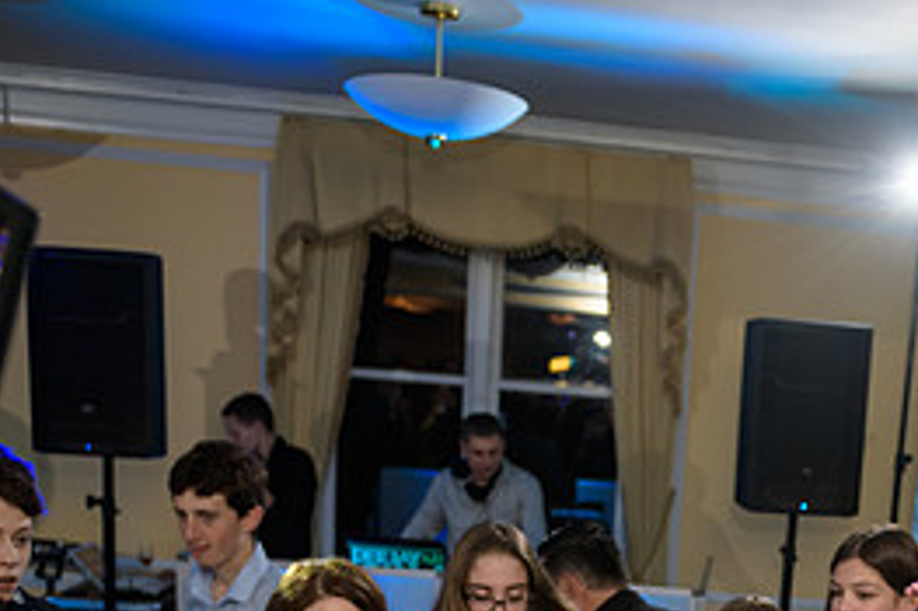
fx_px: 1351
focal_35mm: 53
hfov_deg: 35.8
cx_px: 782
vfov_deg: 23.9
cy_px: 669
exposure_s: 1/125
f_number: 3.2
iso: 400
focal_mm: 24
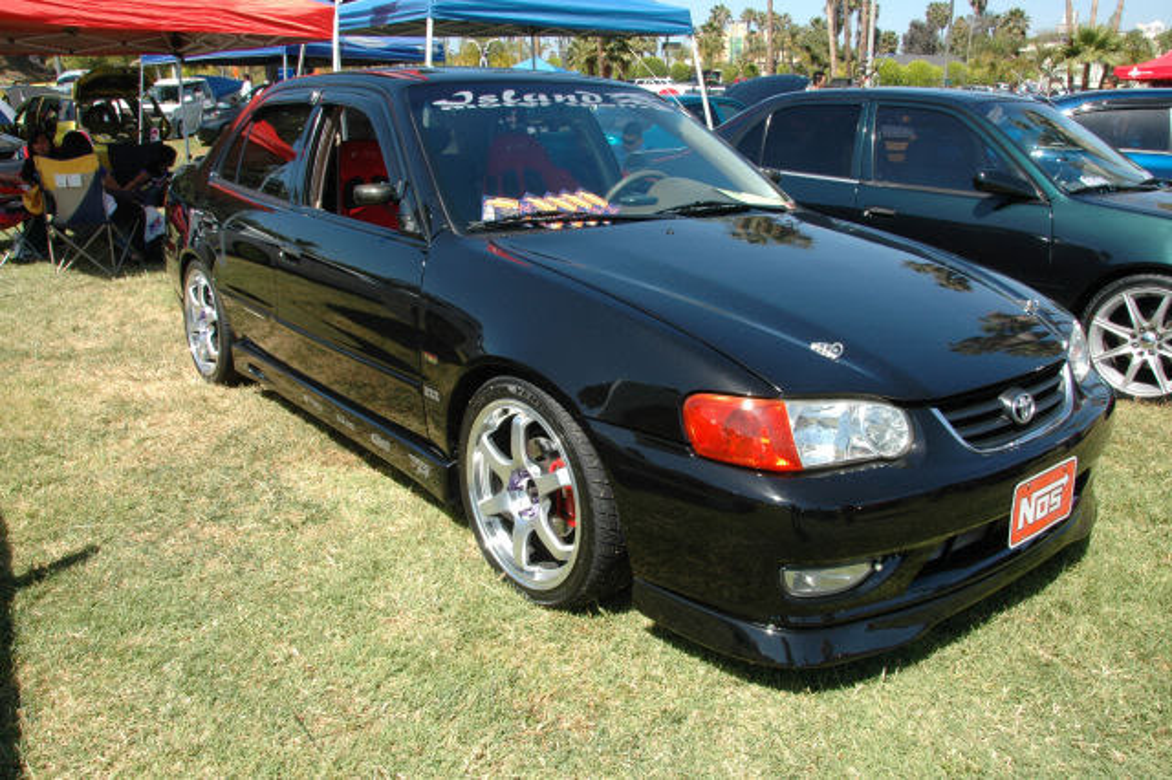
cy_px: 390
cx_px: 586
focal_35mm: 27
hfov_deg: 67.4
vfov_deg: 47.9
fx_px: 879
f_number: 14
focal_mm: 18
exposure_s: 1/80
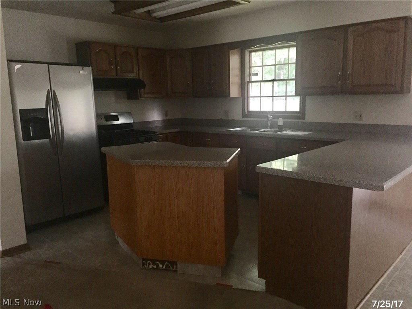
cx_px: 206
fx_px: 345
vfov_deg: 48.2
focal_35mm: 29
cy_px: 154
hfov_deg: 61.7
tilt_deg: -10.2
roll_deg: +0.7
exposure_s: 1/24
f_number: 2.2
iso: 250
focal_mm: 4.15
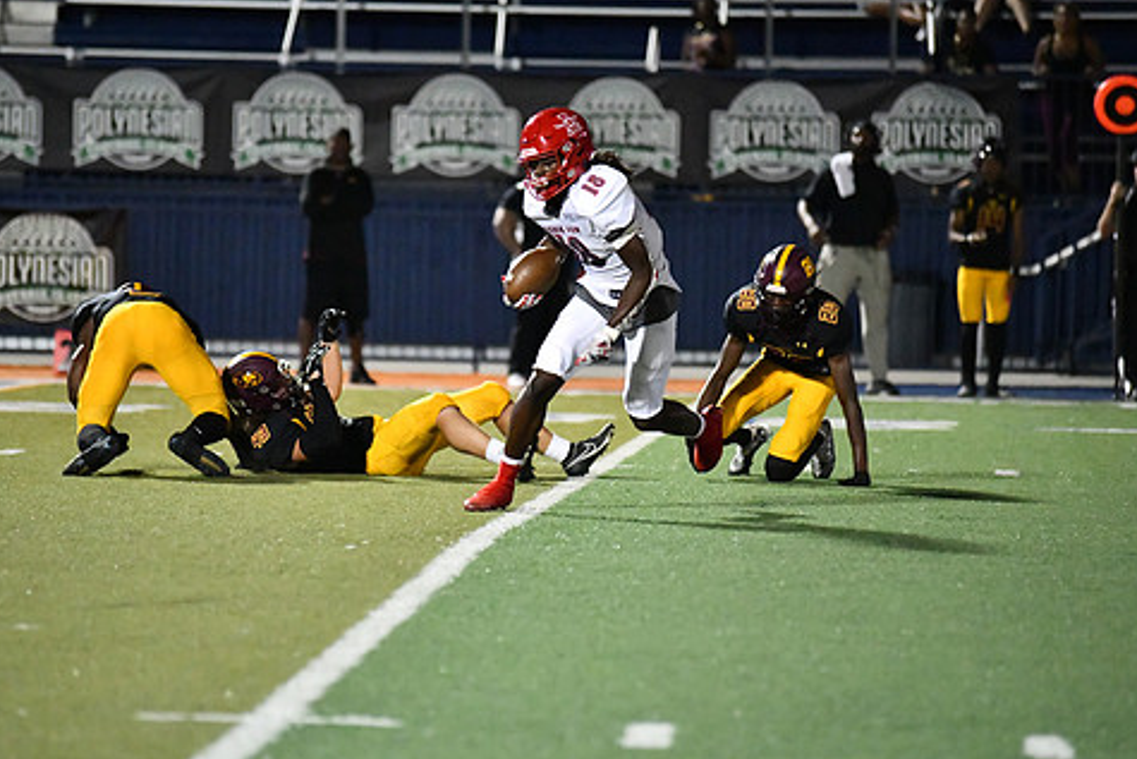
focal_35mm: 244
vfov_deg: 5.6
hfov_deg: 8.4
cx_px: 503
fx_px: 7708
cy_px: 351
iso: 14400
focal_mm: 200
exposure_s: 1/3200
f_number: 2.8
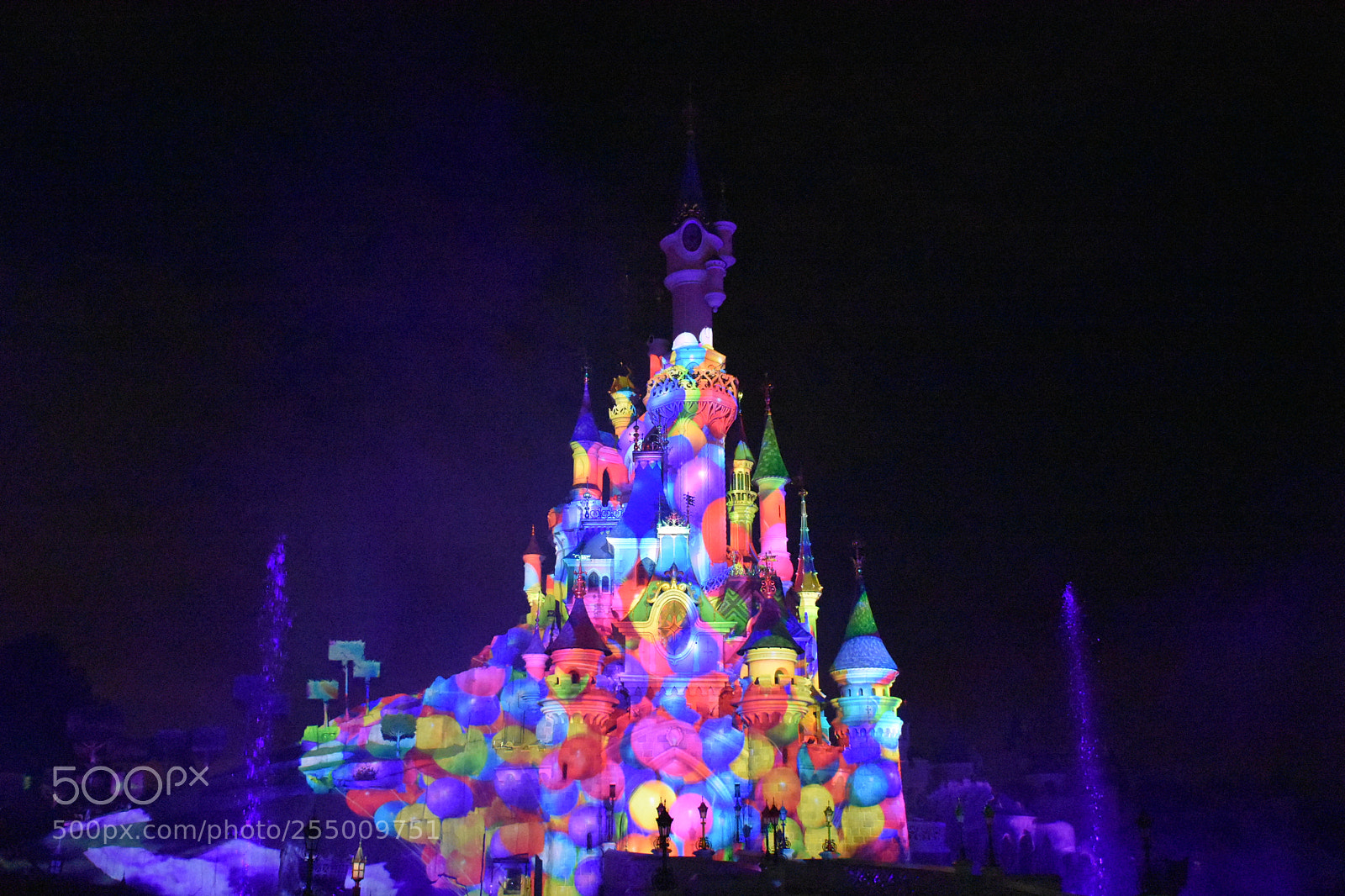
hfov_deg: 55.1
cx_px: 672
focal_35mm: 34
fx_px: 1289
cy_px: 448
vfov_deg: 38.3
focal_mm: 23
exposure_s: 1/50
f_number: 3.8
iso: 12800
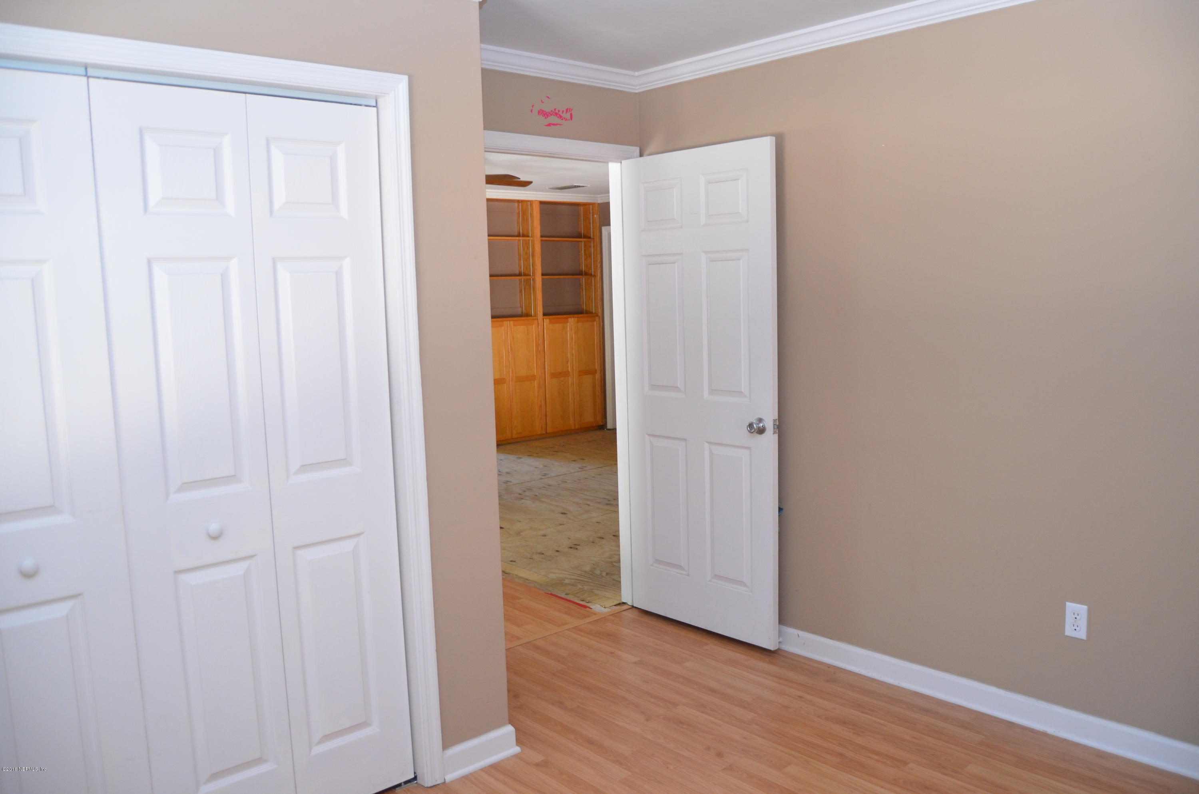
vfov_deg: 47.7
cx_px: 600
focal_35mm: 27
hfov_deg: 67.5
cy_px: 397
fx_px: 897
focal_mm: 18
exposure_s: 1/50
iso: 800
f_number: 3.5
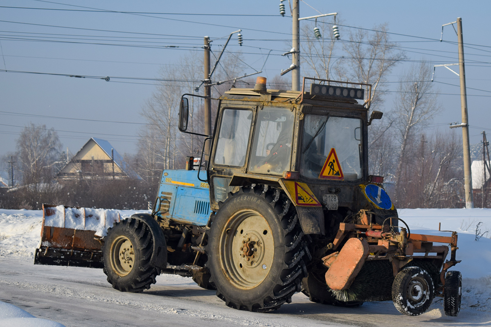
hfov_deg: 24.6
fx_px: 1125
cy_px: 164
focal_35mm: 82
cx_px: 246
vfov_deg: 16.6
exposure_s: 1/640
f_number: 5.6
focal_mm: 55
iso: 100
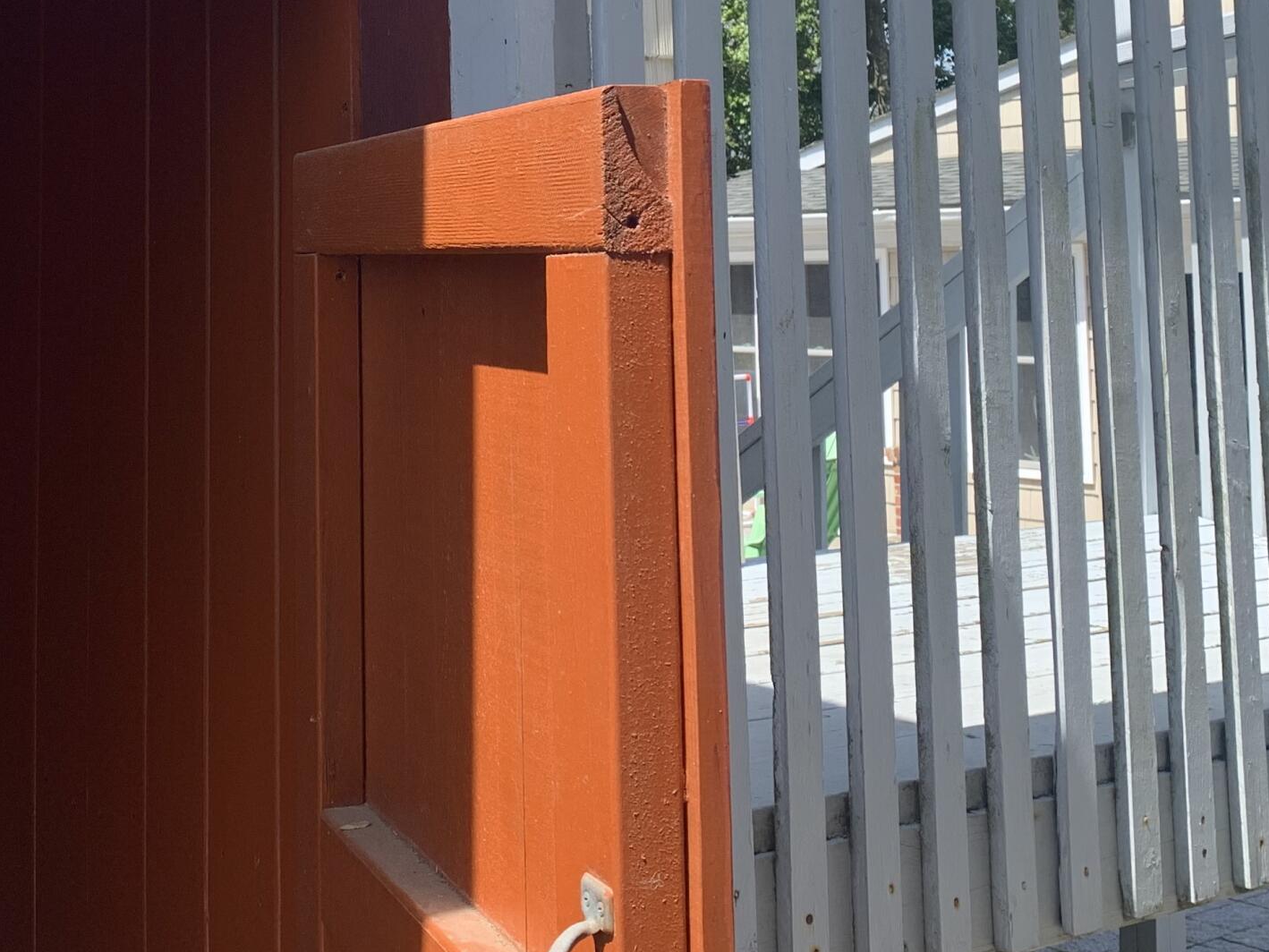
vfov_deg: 25.7
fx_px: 2017
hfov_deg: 34.7
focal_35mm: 55
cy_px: 90
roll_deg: +0.0
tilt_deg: +5.8
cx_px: 439
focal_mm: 4.25
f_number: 1.8
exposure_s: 1/706
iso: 25
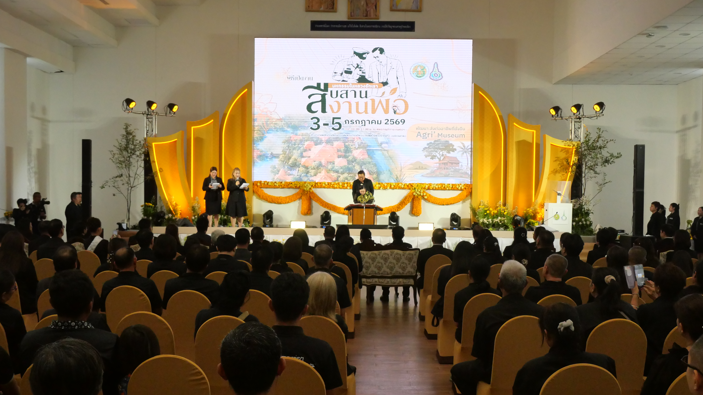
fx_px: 727
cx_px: 348
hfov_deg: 51.6
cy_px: 223
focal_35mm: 39
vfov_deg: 30.4
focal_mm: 17
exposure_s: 1/250
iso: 2500
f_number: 6.3
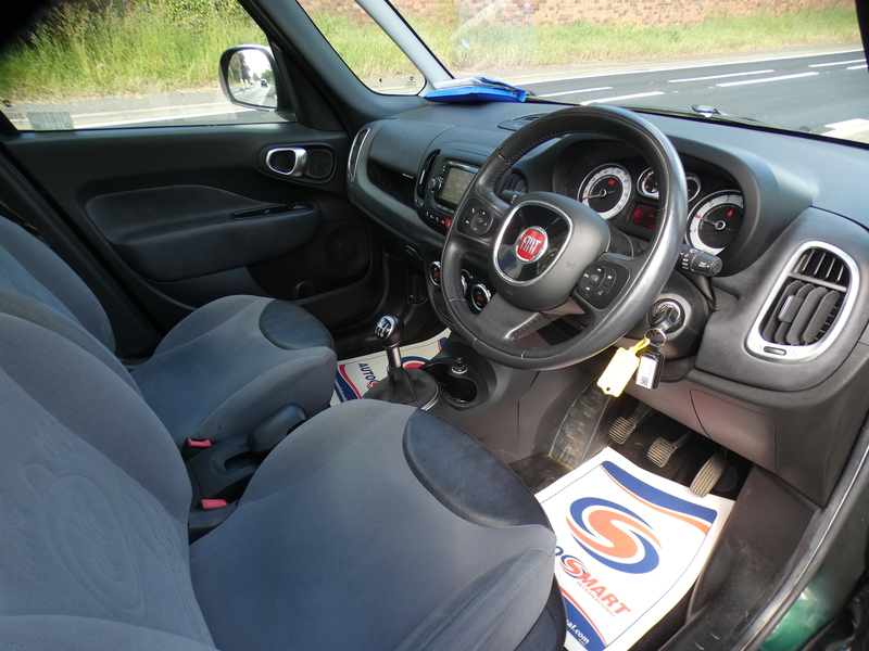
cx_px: 434
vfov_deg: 66.0
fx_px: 502
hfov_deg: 81.7
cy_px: 326
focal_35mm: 20
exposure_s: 1/80
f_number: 2.8
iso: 80
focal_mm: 3.6
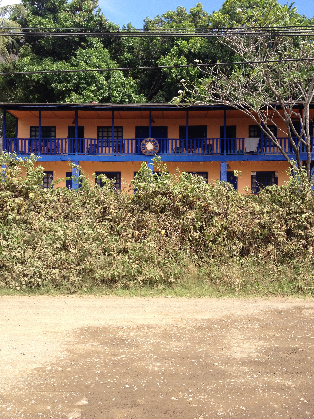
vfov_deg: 52.6
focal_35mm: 35
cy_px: 210
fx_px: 423
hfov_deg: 40.7
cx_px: 157
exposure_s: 1/613
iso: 50
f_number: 2.4
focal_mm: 4.28
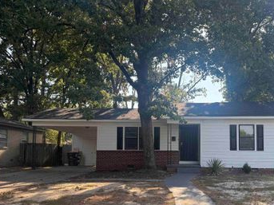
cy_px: 136
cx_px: 169
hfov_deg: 52.2
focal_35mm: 35
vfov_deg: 40.2
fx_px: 277
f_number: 1.78
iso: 80
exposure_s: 1/876
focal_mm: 6.76
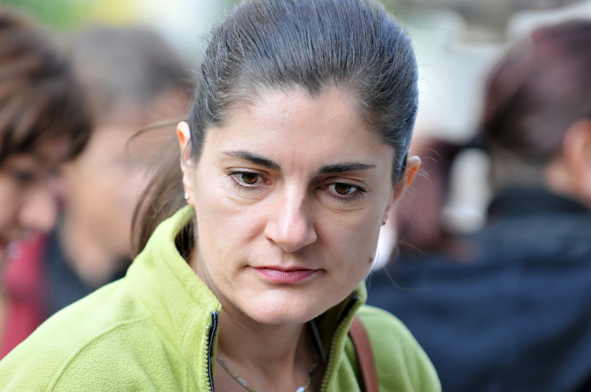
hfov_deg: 6.9
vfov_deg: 4.6
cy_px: 196
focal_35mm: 300
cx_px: 296
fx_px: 4920
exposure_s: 1/125
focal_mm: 200
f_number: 2.8
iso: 200
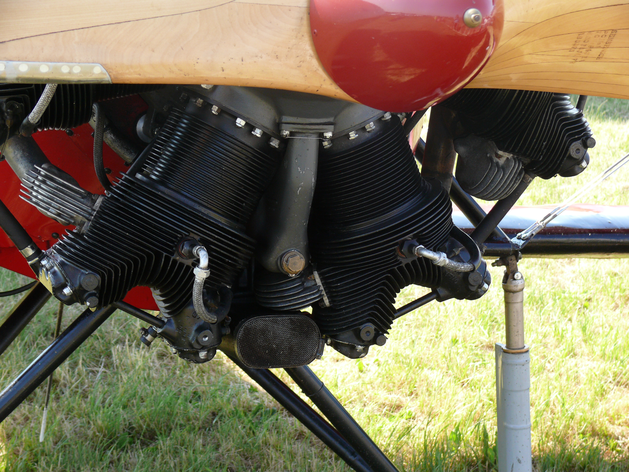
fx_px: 1581
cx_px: 314
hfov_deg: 22.5
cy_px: 236
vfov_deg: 17.0
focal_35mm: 87
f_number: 4
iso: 100
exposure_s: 1/160
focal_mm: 18.4
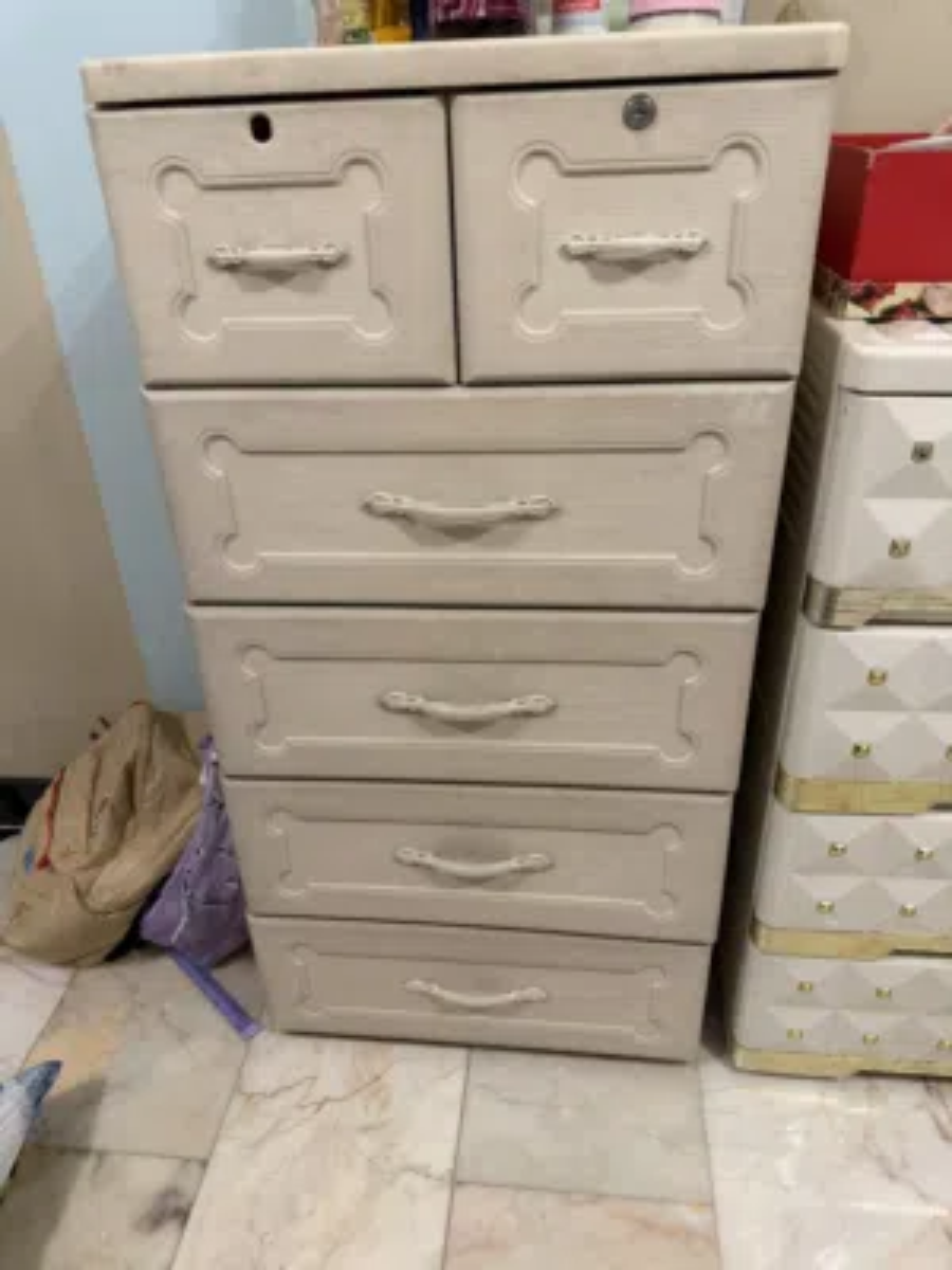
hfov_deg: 56.8
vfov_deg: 71.6
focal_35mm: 24
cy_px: 635
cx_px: 476
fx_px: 880
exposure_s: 1/50
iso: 320
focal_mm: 6.76
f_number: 1.78
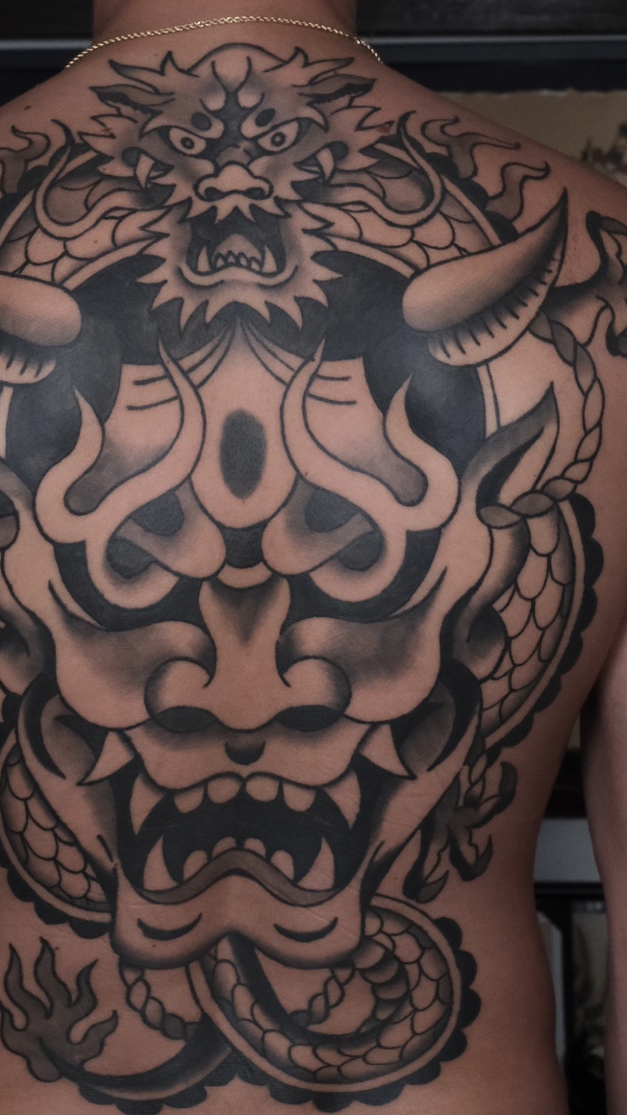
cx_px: 227
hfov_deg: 14.2
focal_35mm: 85
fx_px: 2514
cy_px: 595
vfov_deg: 25.0
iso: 3200
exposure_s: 1/125
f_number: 8
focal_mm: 35
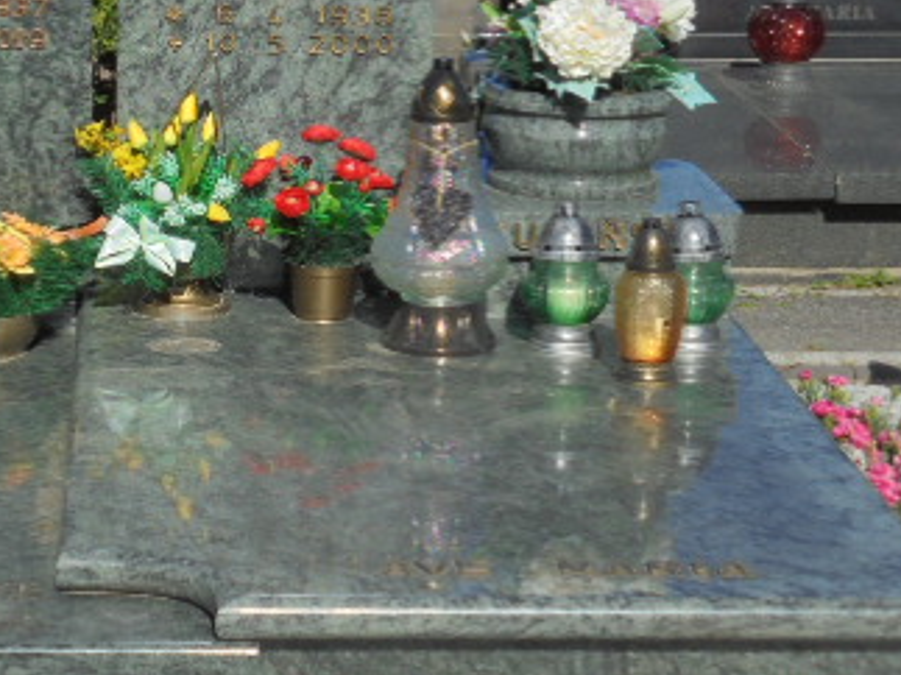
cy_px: 285
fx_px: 2888
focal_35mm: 111
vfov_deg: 13.3
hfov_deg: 17.6
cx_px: 187
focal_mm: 10.1
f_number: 5.2
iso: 100
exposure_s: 1/800
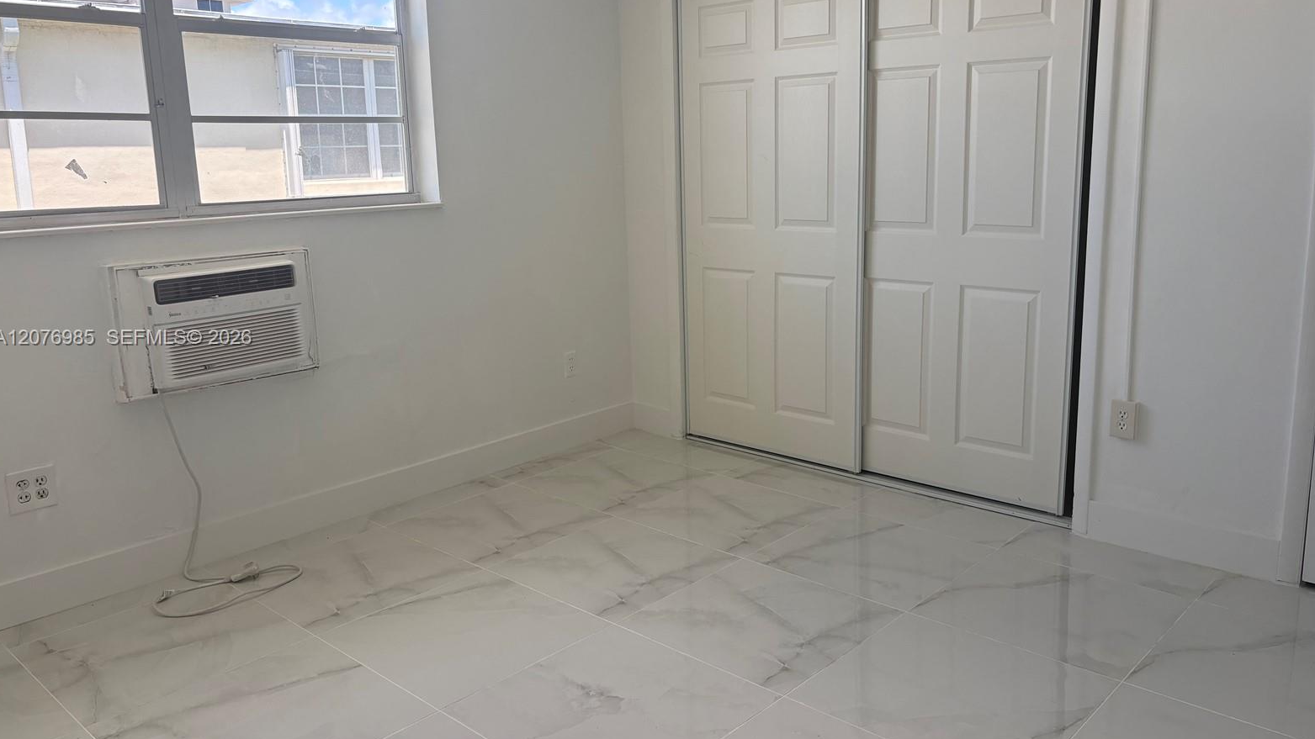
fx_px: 1011
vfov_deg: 40.1
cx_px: 663
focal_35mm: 29
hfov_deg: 66.1
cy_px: 339
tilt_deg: -10.3
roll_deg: +1.8
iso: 64
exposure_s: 1/503
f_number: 1.6
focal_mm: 5.96
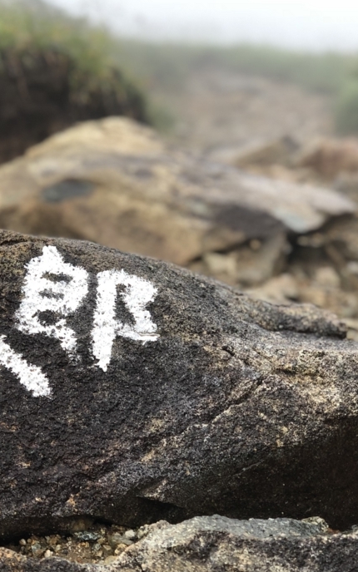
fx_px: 1280
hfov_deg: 15.9
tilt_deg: -22.8
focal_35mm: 82
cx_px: 100
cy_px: 295
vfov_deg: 25.2
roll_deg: +3.9
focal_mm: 6
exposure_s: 1/120
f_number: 2.4
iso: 25
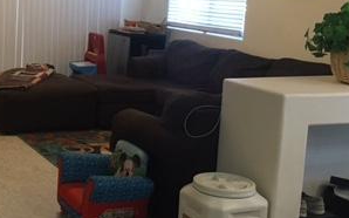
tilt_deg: -7.0
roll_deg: -2.3
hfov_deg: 30.2
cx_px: 60
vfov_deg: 19.6
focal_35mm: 66
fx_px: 628
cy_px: 64
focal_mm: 4.15
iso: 125
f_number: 2.2
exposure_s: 1/30
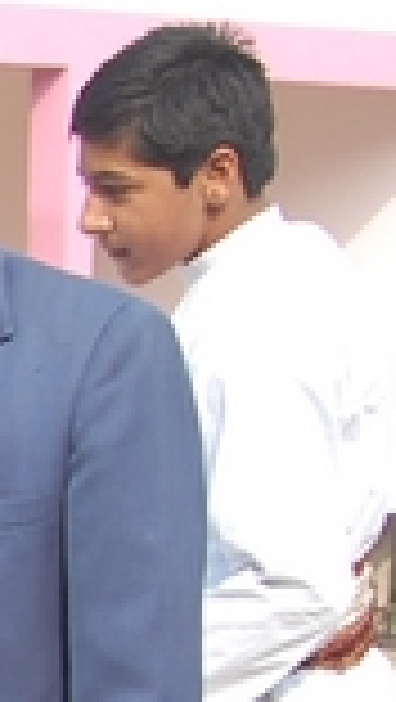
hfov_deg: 6.3
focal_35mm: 161
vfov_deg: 12.9
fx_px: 2999
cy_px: 896
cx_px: -1156
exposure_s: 1/200
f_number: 7.1
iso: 200
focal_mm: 20
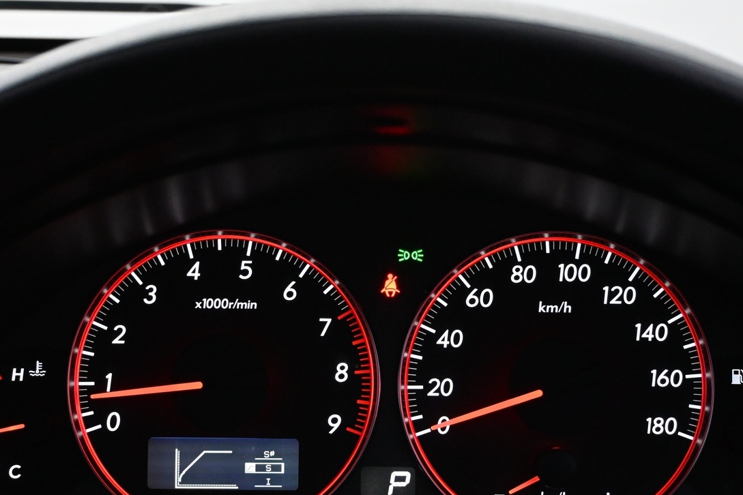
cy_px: 324
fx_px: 1267
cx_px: 378
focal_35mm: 61
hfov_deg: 32.7
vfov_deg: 22.1
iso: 3200
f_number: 4.5
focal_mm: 27.5
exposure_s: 1/80
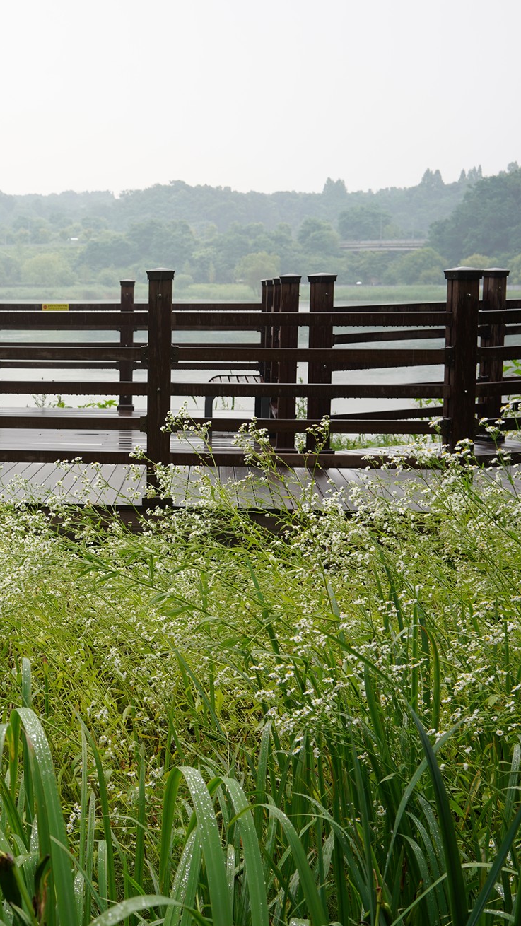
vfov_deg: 37.2
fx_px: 1375
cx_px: 15
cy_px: 459
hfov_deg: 20.8
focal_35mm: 56
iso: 200
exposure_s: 1/100
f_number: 6.3
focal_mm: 35
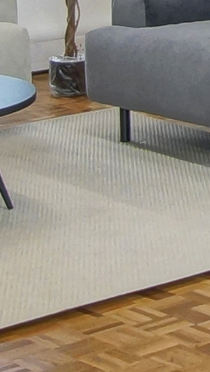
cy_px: -479
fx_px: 1683
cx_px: 602
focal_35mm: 170
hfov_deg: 6.6
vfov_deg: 11.0
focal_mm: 11
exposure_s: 1/13
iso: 400
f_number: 10
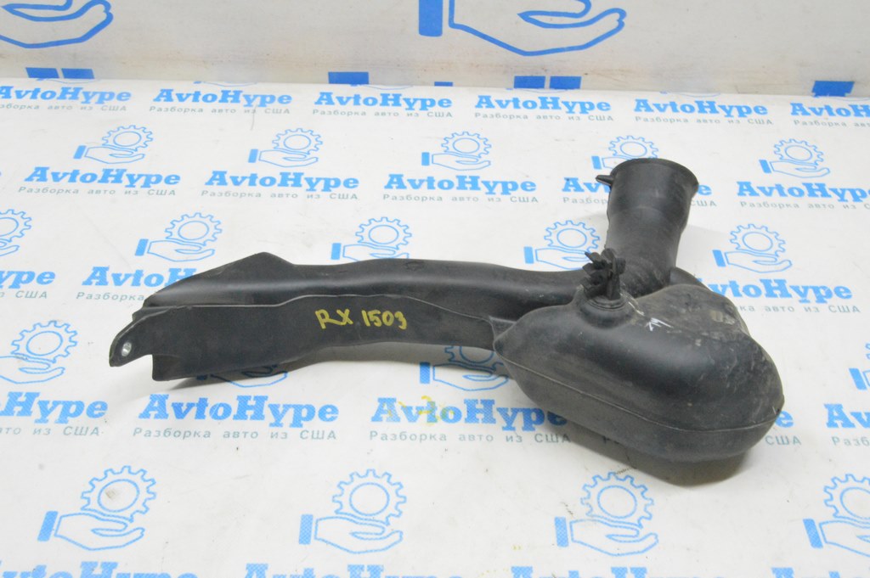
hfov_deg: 49.6
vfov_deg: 34.2
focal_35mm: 39
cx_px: 435
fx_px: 942
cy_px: 289
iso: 6400
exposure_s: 1/15
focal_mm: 26
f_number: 20
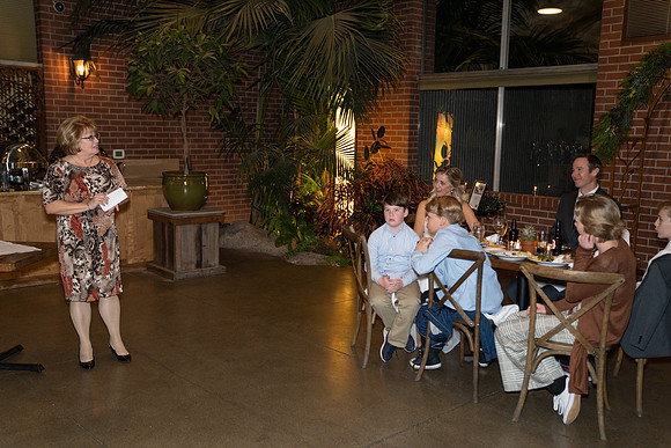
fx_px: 671
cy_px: 224
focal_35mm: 36
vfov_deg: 36.9
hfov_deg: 53.1
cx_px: 336
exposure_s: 1/125
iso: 2000
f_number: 2.8
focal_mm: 36
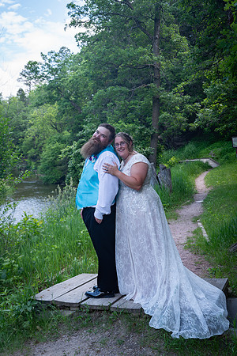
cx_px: 118
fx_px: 415
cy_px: 178
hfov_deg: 31.9
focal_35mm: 42
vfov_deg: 46.4
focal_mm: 42
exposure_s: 1/125
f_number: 5
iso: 100
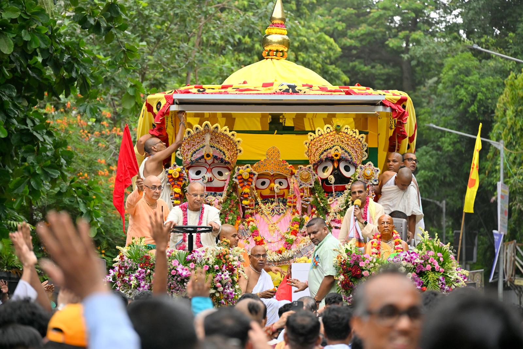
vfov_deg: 6.9
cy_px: 174
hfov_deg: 10.3
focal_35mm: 200
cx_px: 262
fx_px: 2906
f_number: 6.3
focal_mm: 200
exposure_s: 1/125
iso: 800
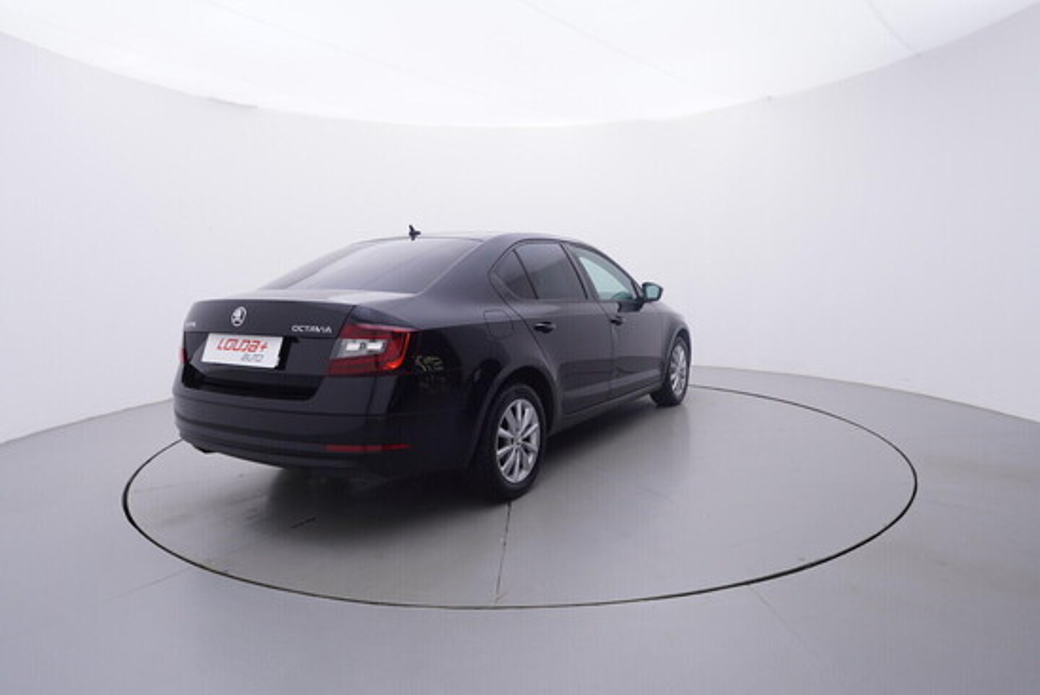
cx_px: 520
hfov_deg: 77.3
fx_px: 650
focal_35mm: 22
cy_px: 348
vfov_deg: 56.2
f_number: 5
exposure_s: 1/80
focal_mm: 15
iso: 200
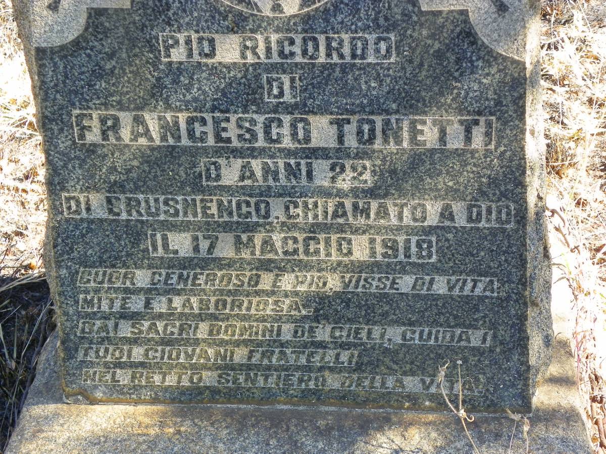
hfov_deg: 22.5
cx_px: 303
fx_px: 1523
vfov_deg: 17.0
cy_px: 227
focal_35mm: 87
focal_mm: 15.5
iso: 64
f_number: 4
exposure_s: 1/60
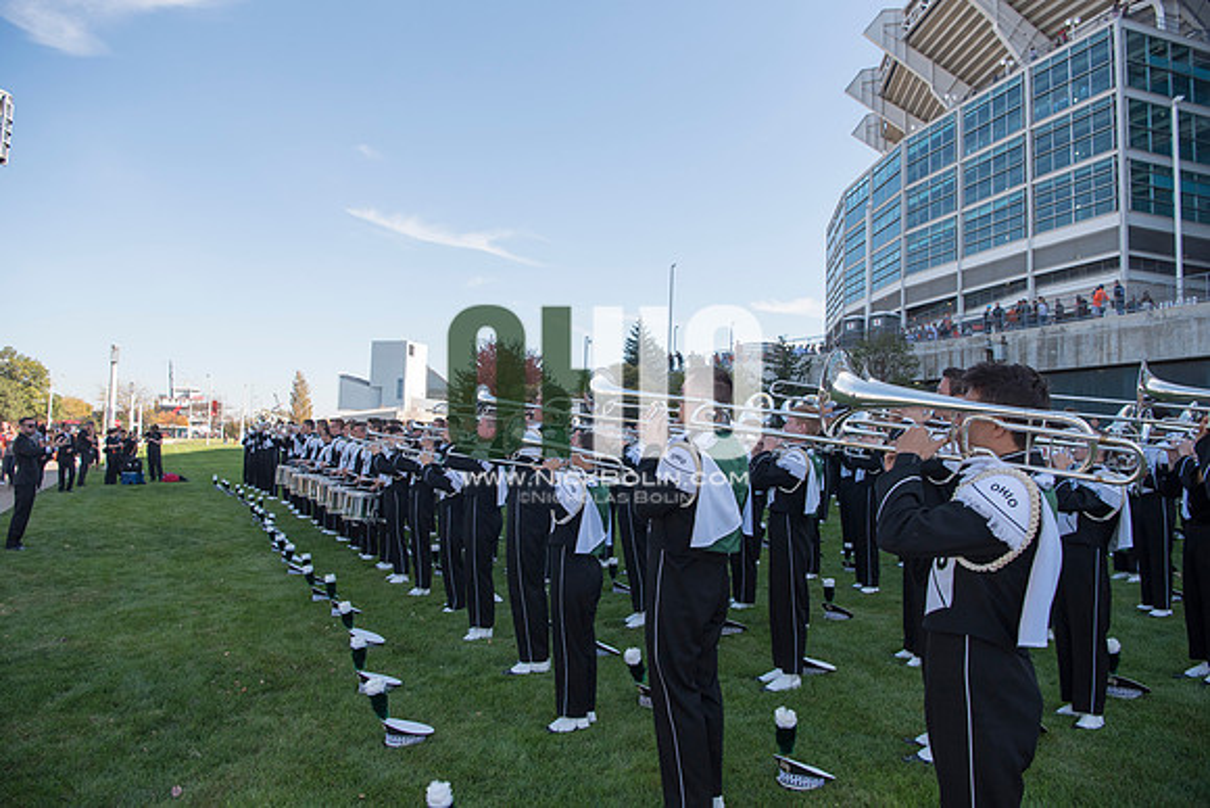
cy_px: 404
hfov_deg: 73.7
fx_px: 807
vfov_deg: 53.2
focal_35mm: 24
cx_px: 605
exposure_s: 1/1250
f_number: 5
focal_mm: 24
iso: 400
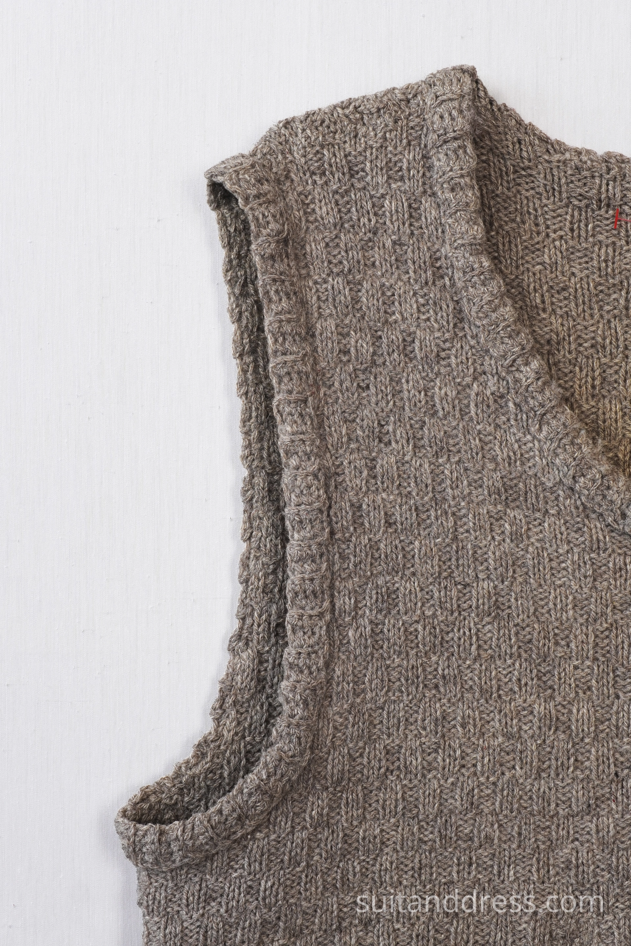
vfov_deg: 41.1
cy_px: 473
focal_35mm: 48
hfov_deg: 28.1
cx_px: 316
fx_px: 1262
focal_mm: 32
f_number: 7.1
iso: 320
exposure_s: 1/60
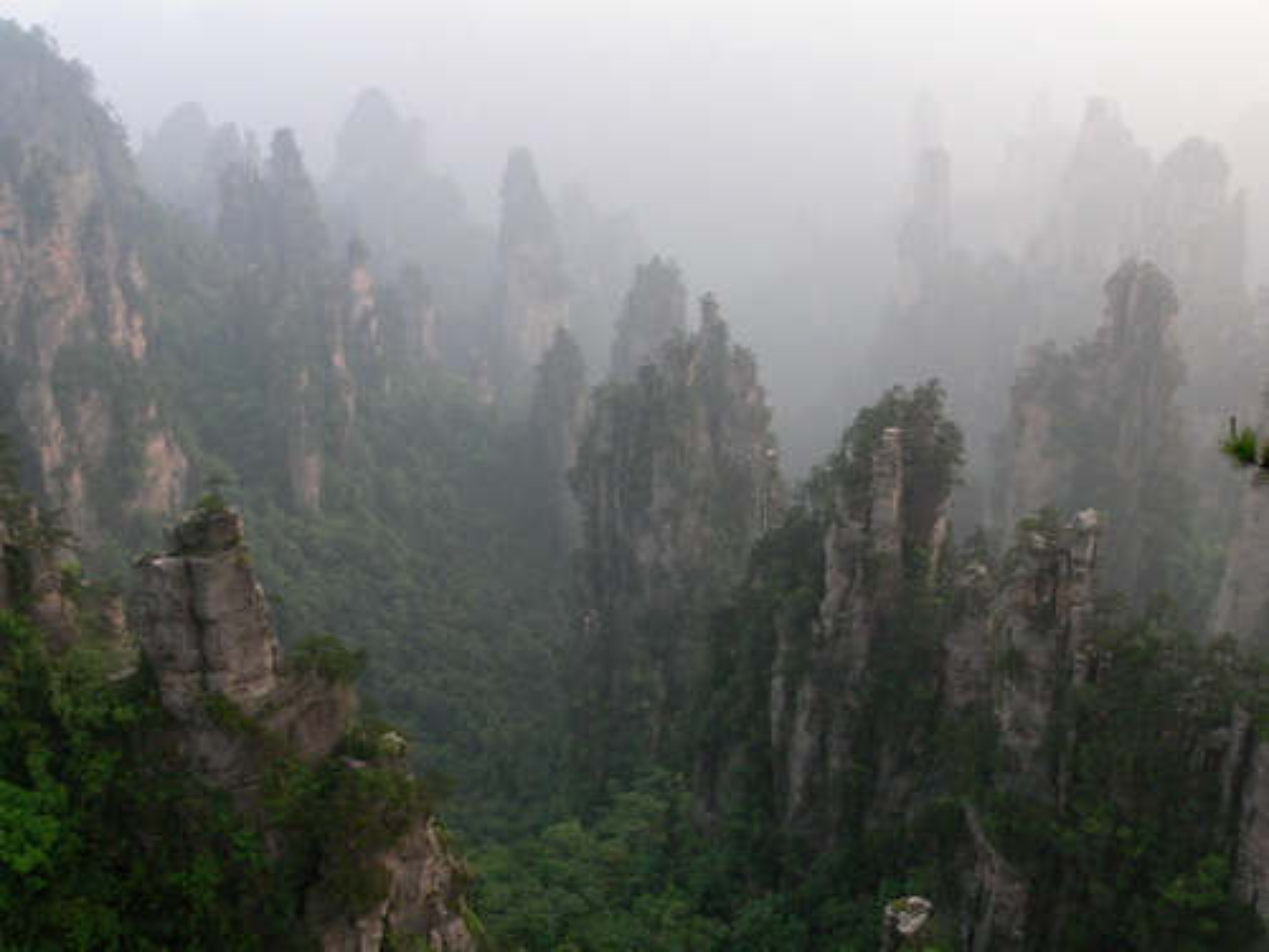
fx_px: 1283
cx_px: 634
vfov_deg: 40.7
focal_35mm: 35
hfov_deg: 52.6
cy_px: 476
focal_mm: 7.4
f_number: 5.6
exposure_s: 1/50
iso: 200
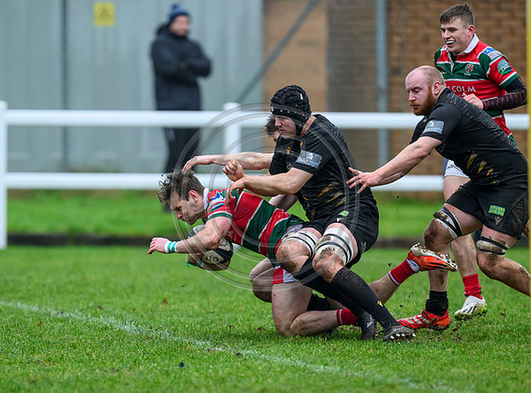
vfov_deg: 2.8
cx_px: 283
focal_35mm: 524
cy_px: 234
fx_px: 8011
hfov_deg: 3.8
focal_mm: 400
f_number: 3.5
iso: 3200
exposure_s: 1/2000
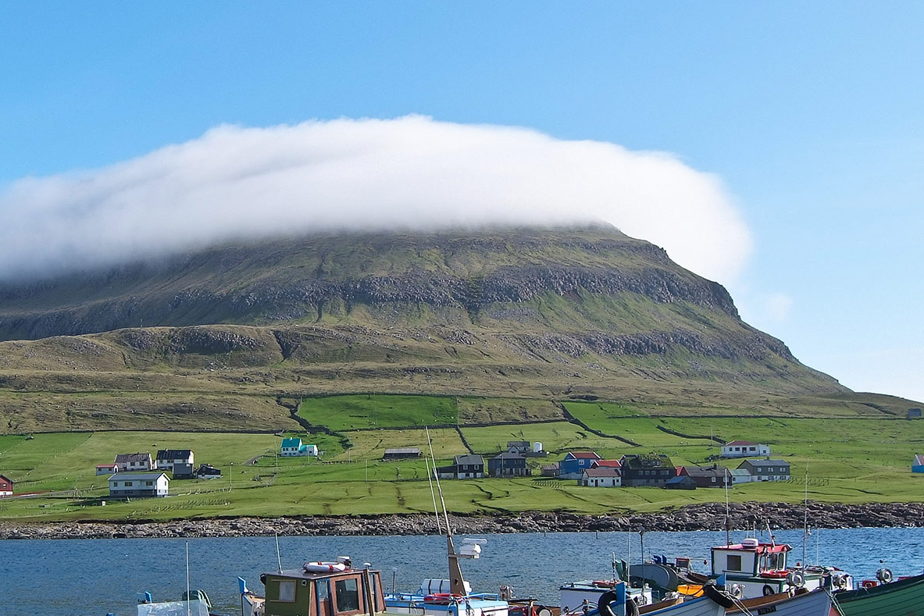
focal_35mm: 52
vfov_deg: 25.8
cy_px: 443
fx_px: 1335
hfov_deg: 37.4
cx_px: 249
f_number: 8
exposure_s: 1/320
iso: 100
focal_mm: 20
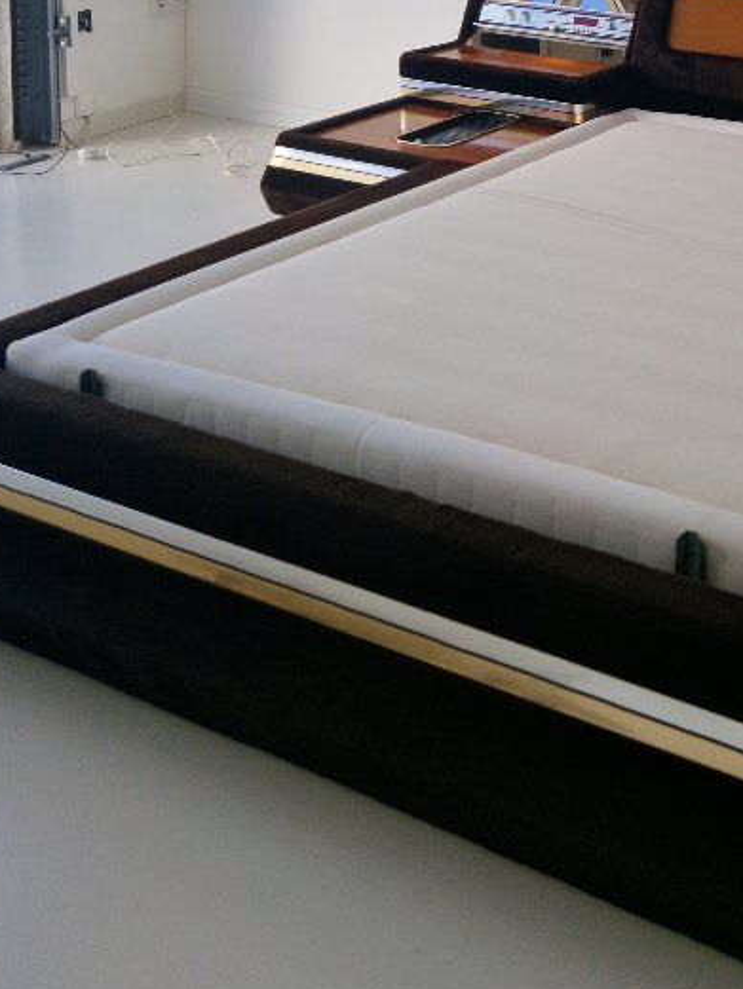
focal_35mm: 53
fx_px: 1516
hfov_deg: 26.6
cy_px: -4
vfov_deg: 33.1
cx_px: 675
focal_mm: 5.4
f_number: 1.8
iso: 50
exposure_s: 1/243
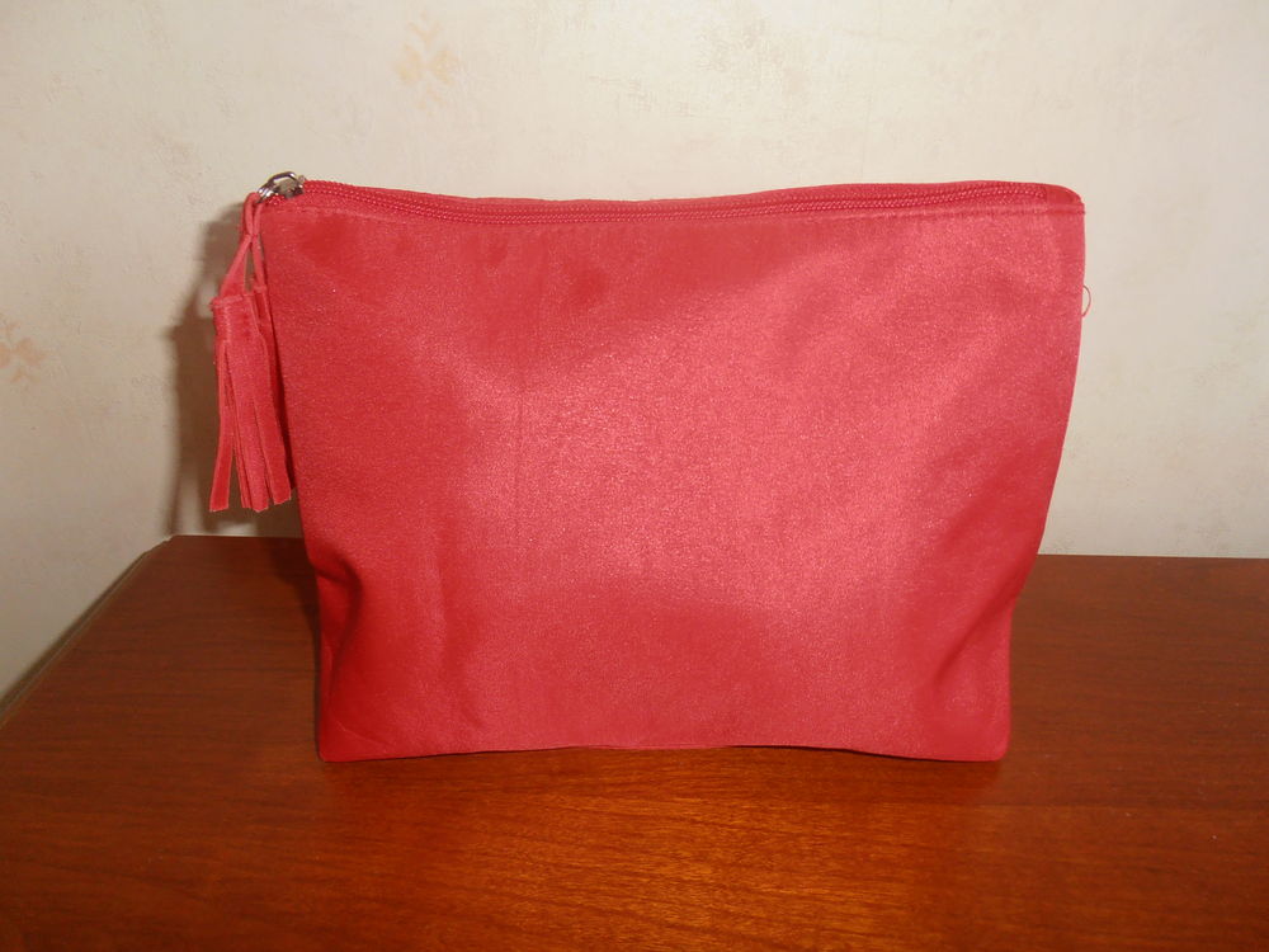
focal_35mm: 24
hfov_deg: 71.6
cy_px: 476
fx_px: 880
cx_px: 634
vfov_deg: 56.8
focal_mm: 4.2
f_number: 3
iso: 125
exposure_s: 1/30
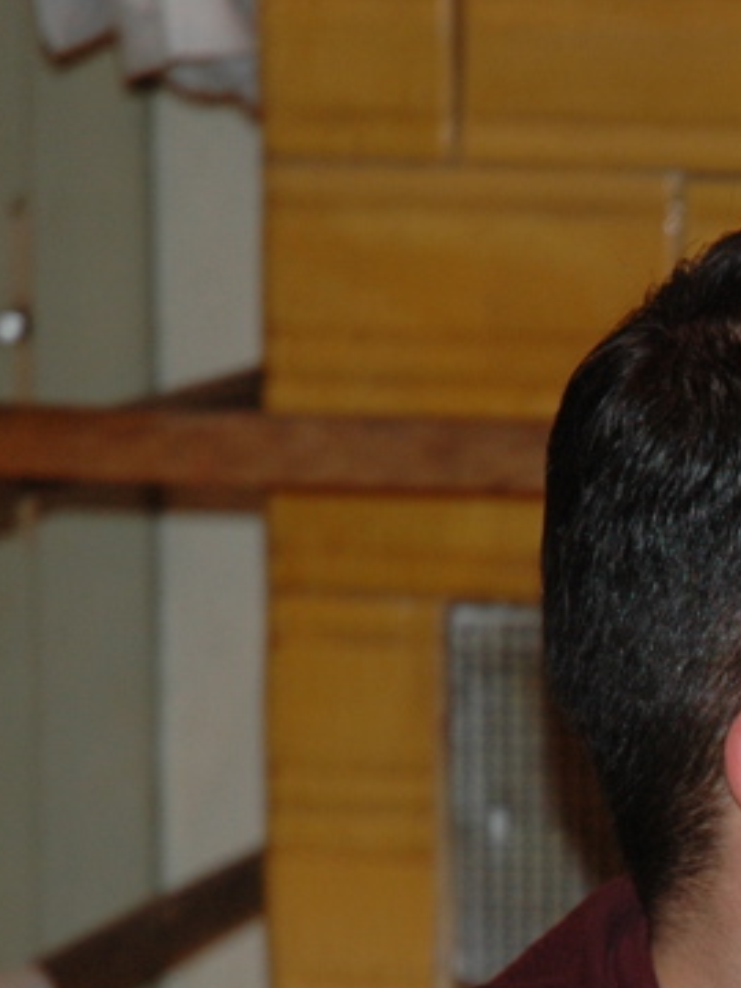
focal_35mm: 287
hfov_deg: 5.1
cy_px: 818
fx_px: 8191
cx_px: 1187
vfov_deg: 6.9
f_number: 4.5
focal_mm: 70
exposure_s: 1/60
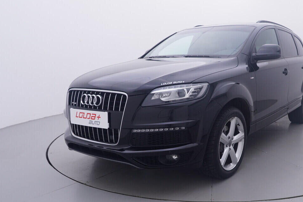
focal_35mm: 34
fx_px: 284
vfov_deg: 38.7
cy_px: 138
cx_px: 205
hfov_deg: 54.8
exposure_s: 1/80
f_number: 5
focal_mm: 15
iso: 200
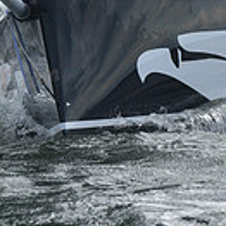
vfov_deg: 2.5
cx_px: 150
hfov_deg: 2.5
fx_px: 5267
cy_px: -15
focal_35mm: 713
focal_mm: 190
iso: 320
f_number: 8
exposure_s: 1/1000
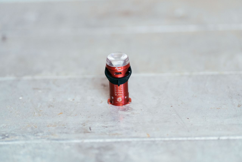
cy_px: 81
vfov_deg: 16.1
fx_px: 571
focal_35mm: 85
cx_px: 121
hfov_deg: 23.9
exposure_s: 1/125
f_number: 2.5
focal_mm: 85
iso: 800
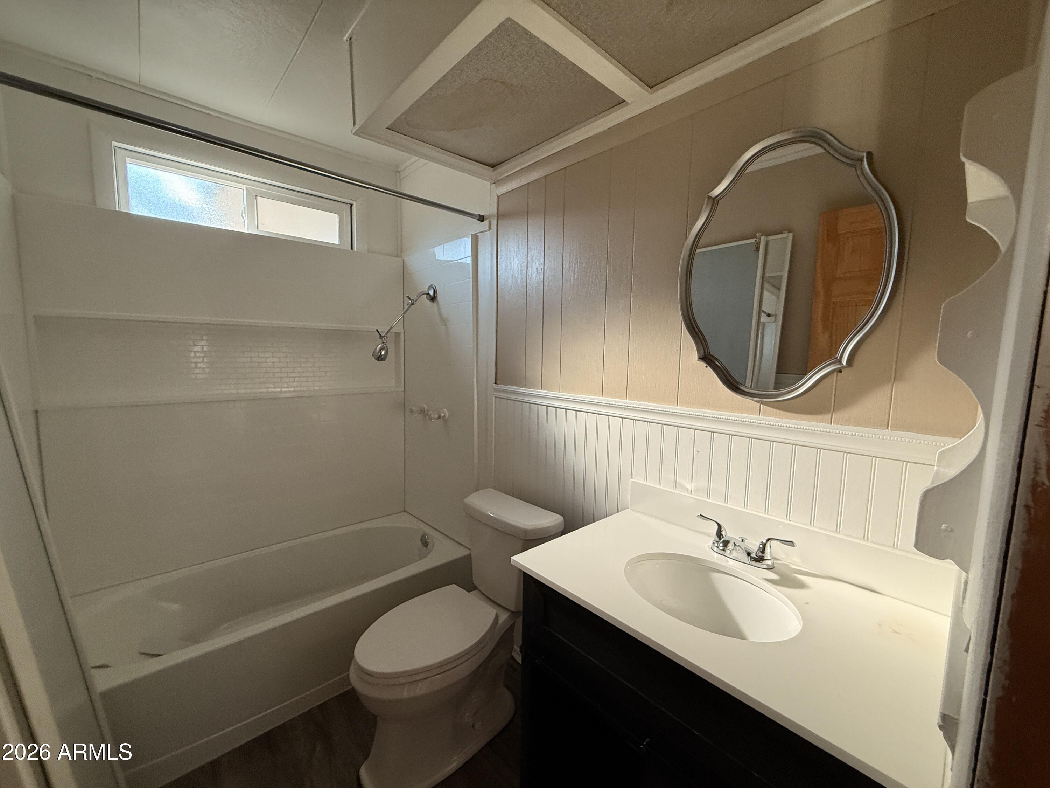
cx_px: 525
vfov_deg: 85.7
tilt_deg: -5.1
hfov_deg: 102.1
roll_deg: -0.4
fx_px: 425
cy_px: 394
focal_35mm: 14
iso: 250
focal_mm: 2.22
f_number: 2.2
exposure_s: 1/99
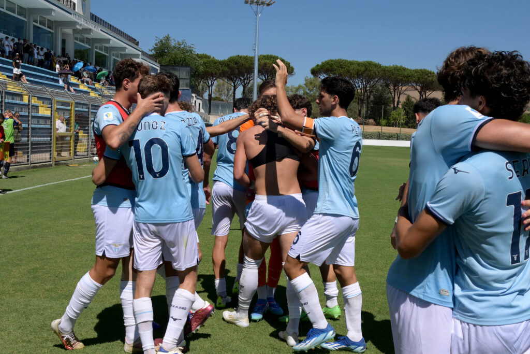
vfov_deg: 29.9
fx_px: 663
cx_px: 265
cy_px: 177
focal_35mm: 45
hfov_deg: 43.6
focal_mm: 30
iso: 250
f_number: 9
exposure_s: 1/1250
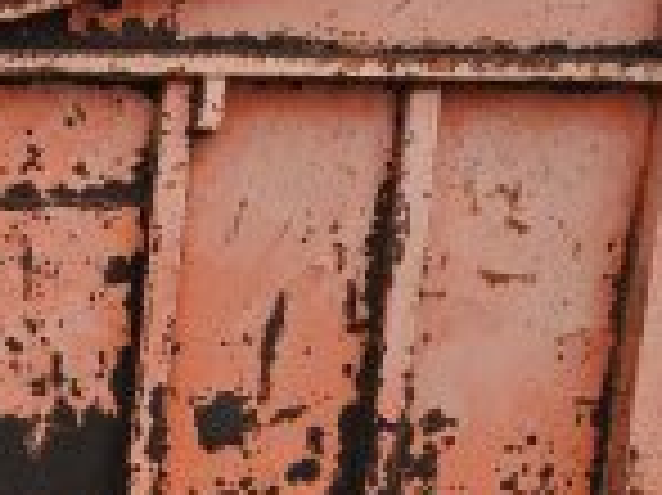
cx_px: -527
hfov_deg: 16.5
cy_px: 562
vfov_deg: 14.4
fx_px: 1911
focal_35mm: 100
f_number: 1.8
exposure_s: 1/435
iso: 25
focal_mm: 5.4
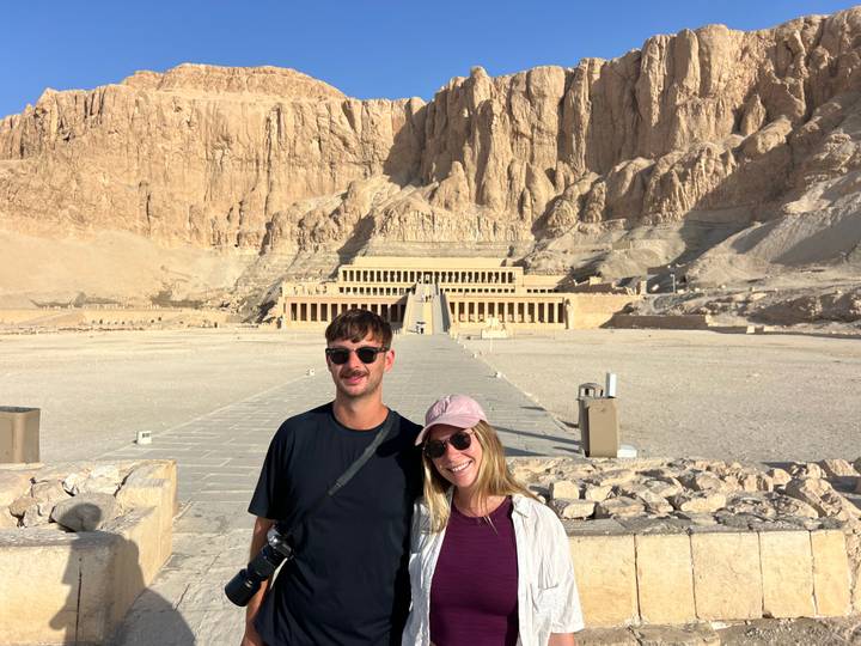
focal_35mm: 26
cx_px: 430
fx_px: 647
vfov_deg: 53.1
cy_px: 323
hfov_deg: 67.3
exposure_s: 1/5587
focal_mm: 5.7
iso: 50
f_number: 1.5
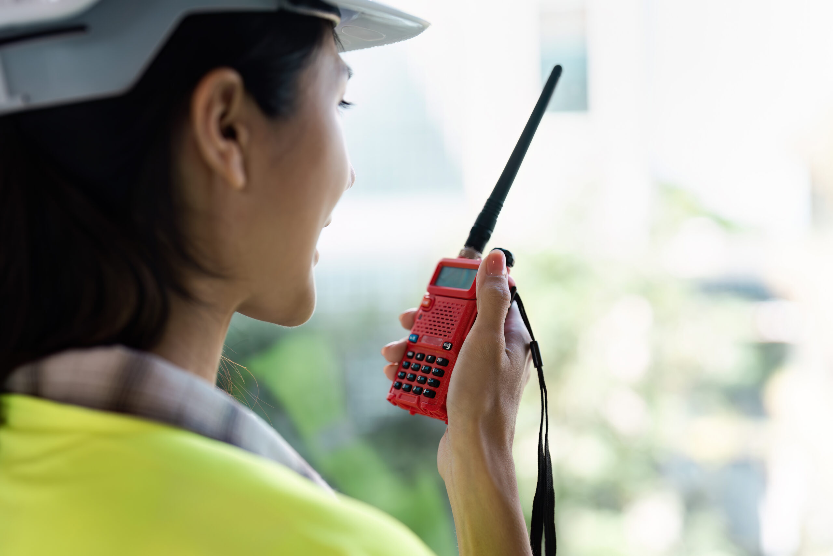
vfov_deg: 27.0
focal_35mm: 50
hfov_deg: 39.6
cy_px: 278
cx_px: 416
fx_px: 1157
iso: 100
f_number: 2
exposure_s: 1/500
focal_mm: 50
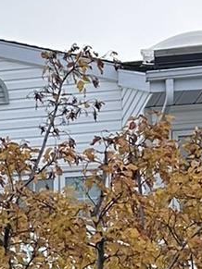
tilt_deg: +1.2
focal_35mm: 169
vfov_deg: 11.1
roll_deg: -0.4
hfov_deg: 7.6
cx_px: -425
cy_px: 450
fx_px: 1316
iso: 80
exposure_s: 1/2660
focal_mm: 6.86
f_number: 1.78
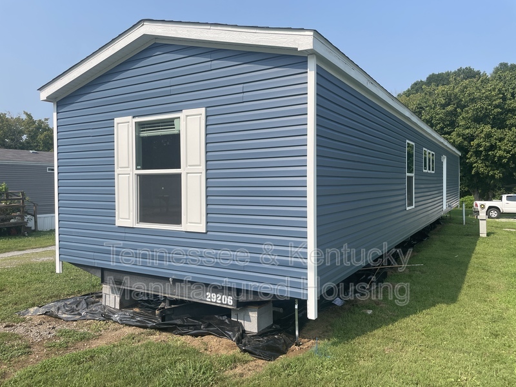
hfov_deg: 67.3
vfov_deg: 53.1
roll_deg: +2.6
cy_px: 194
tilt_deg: +1.3
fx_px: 388
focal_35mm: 26
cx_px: 258
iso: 32
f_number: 1.6
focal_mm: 4.2
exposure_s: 1/3205
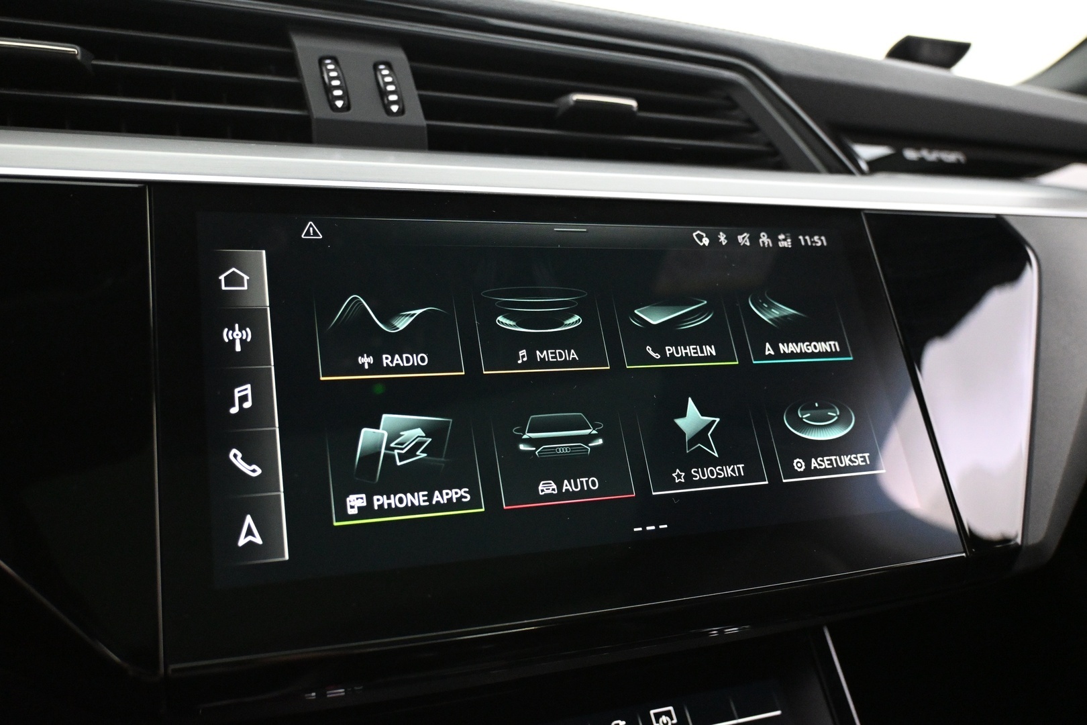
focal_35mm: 31
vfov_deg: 42.6
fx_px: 928
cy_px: 362
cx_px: 544
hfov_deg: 60.7
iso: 4000
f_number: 3.8
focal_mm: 20.5
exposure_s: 1/30
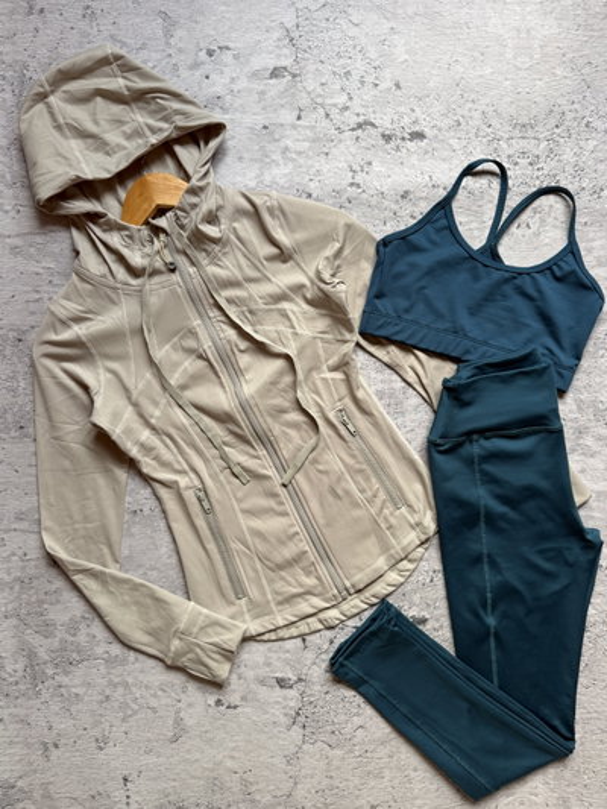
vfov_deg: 71.6
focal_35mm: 24
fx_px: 561
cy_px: 404
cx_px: 304
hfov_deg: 56.8
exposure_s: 1/121
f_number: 1.78
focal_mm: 6.76
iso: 200
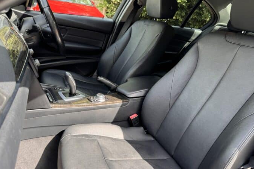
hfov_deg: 69.4
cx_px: 129
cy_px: 90
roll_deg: -11.2
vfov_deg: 49.5
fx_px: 183
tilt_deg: -23.0
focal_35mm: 26
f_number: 1.78
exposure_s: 1/126
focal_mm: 6.76
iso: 50
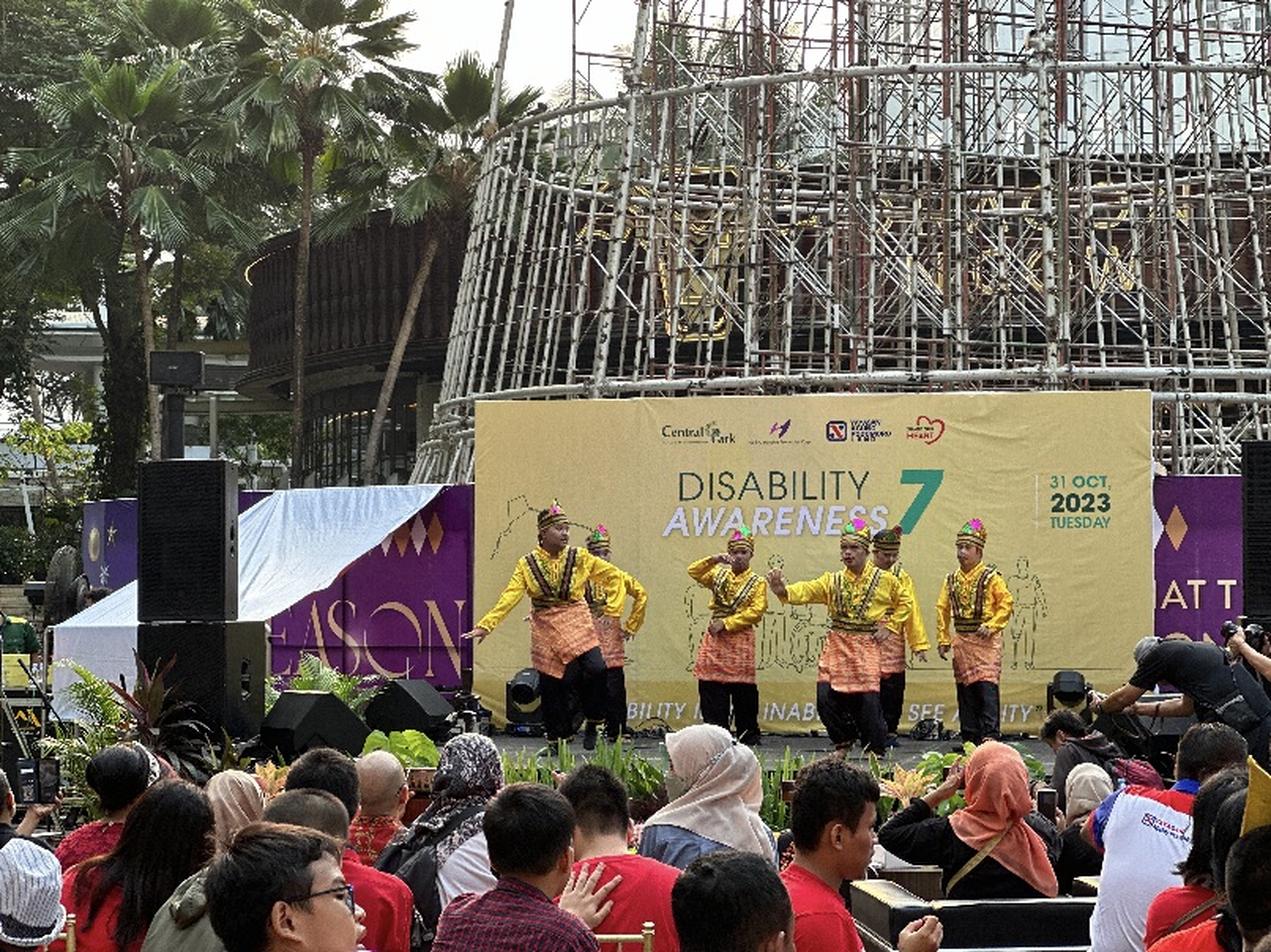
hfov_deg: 25.3
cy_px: 476
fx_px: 2826
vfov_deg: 19.1
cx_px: 636
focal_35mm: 77
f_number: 2.8
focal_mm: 9
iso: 40
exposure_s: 1/122
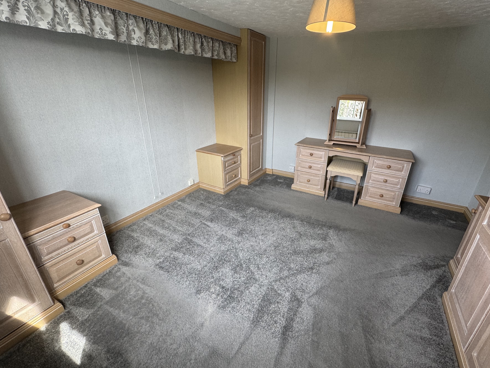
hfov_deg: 94.3
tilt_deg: -22.6
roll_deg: -1.4
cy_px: 179
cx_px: 266
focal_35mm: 16
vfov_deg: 78.1
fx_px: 226
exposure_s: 1/100
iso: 80
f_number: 2.2
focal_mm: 2.22
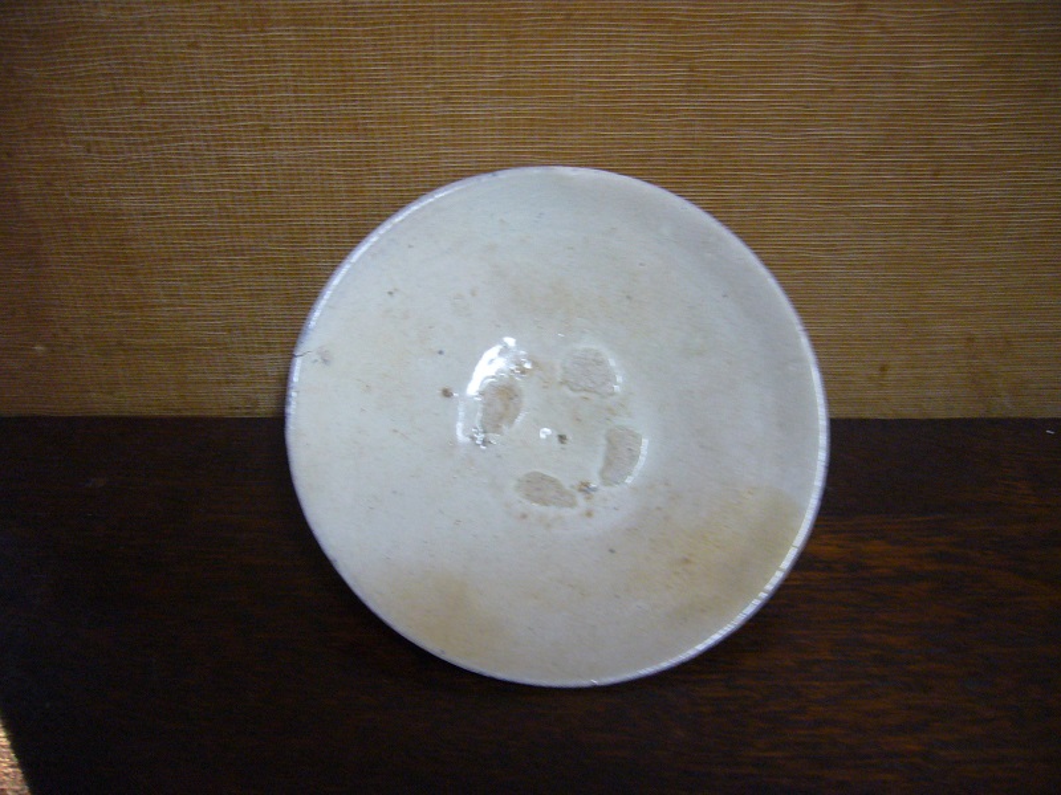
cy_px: 398
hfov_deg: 52.6
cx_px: 530
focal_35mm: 35
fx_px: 1073
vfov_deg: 40.7
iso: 200
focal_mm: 5.8
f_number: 2.8
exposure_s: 1/8
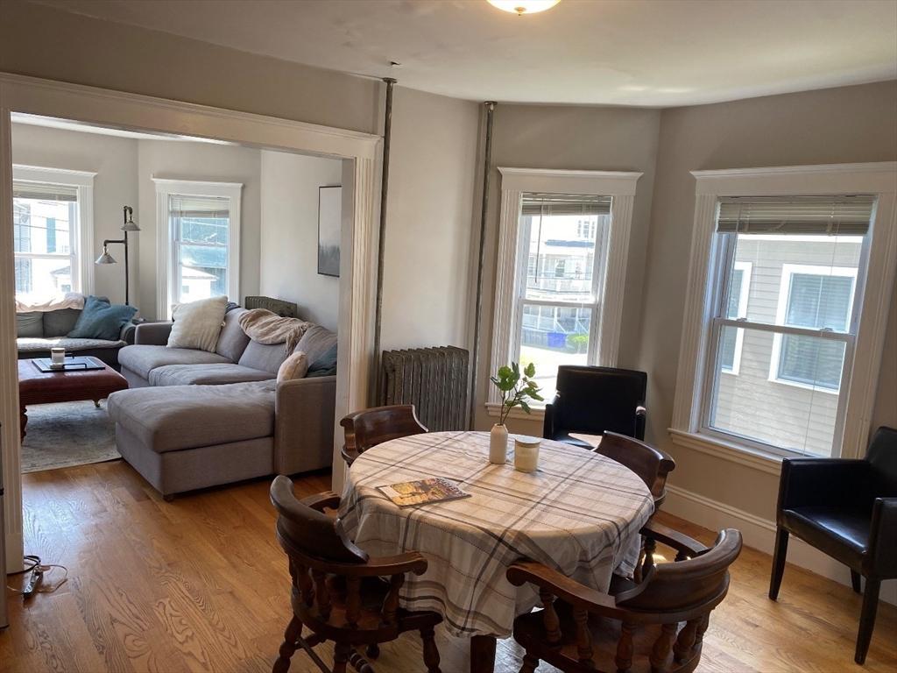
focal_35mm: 26
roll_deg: -3.5
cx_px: 448
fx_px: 674
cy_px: 336
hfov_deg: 67.3
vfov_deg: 53.1
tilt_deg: -10.0
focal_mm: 4.25
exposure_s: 1/120
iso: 64
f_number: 1.8
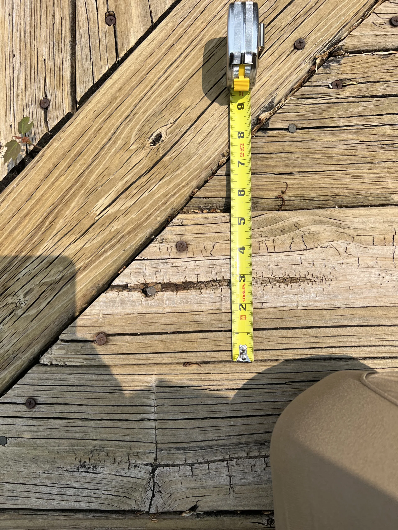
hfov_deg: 53.1
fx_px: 399
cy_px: 265
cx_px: 199
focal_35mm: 26
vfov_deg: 67.3
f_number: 1.5
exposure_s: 1/4630
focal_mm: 5.7
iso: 50
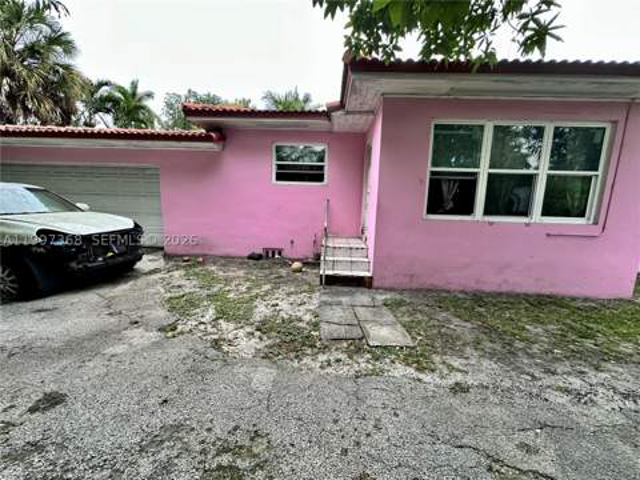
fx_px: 259
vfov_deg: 85.7
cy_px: 240
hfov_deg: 102.1
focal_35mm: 14
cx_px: 320
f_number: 2.2
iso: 160
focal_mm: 2.22
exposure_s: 1/99
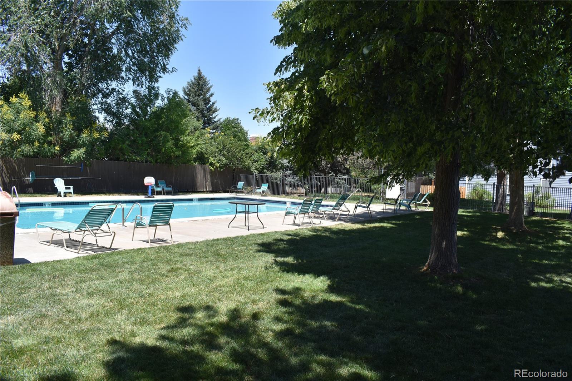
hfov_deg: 67.4
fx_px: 429
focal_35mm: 27
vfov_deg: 47.9
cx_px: 286
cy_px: 190
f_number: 8
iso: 125
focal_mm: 18
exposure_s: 1/250
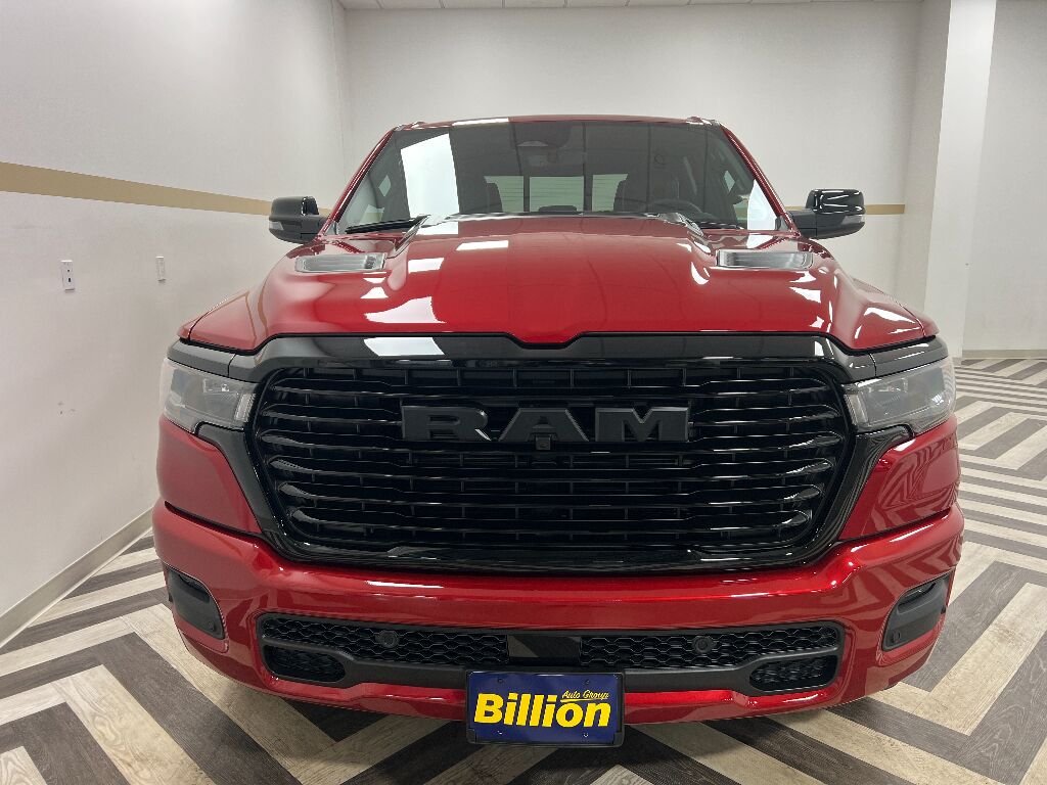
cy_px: 392
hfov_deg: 67.3
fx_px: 786
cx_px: 524
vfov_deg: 53.1
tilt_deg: -12.5
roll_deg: +0.6
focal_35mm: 26
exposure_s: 1/60
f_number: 1.5
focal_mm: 5.7
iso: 64
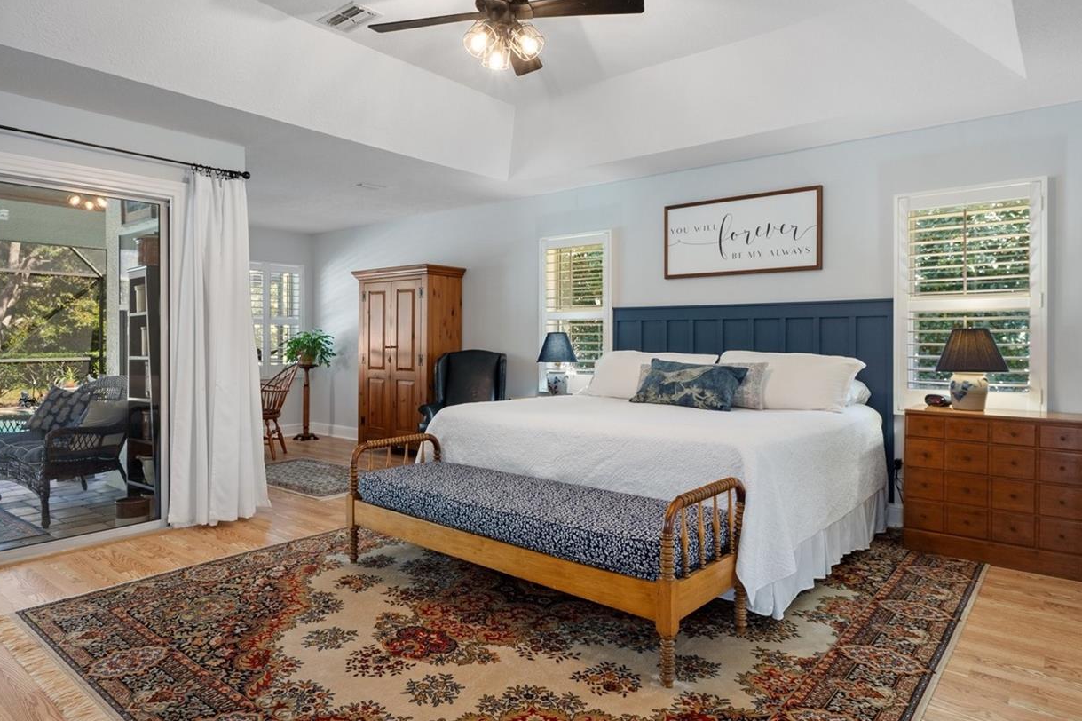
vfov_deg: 59.5
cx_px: 500
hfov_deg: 81.1
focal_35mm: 21
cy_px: 370
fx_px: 631
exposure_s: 1
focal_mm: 16
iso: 400
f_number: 8
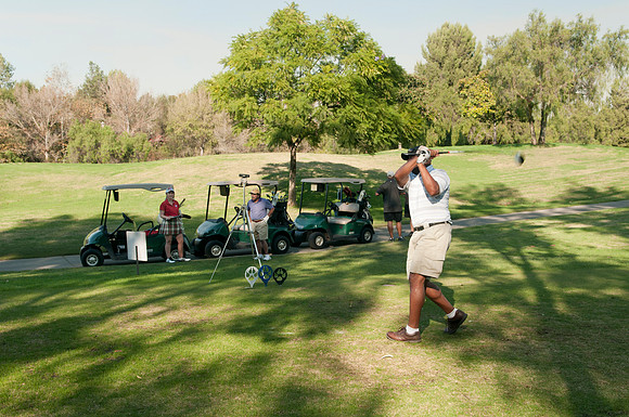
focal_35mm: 39
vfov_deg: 34.1
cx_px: 314
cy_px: 208
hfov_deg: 49.6
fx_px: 680
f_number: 5.6
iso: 160
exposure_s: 1/125
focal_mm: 26
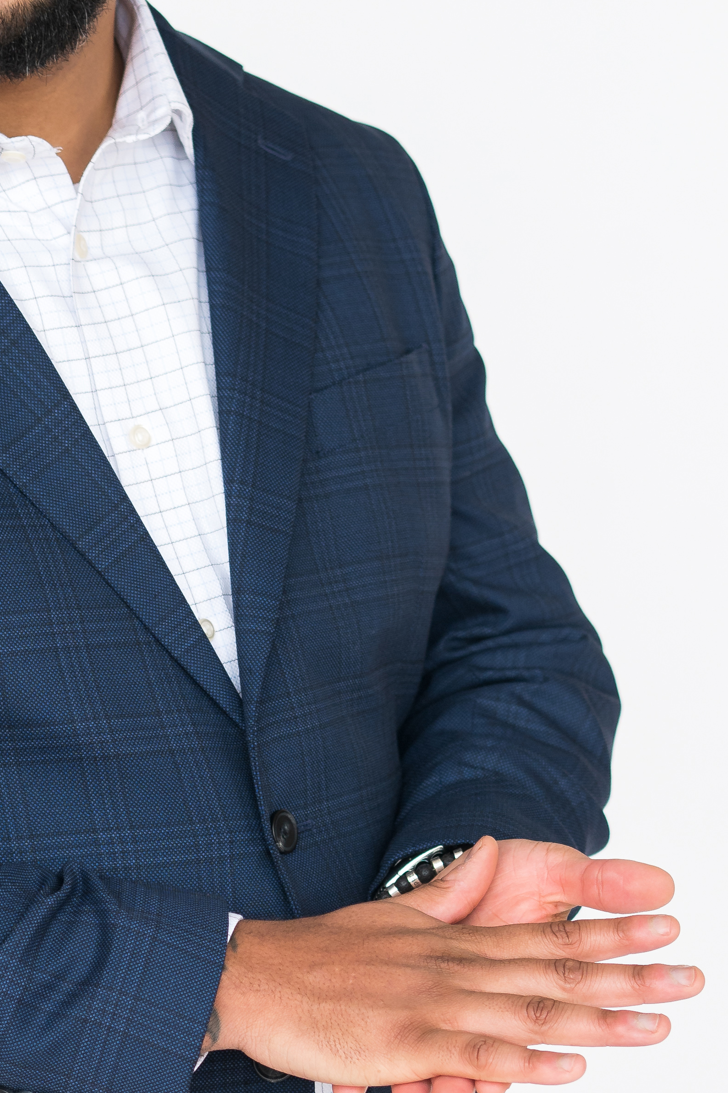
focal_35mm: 216
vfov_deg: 9.5
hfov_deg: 6.3
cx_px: 13
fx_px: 6559
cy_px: 795
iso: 400
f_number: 3.5
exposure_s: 1/250
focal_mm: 85
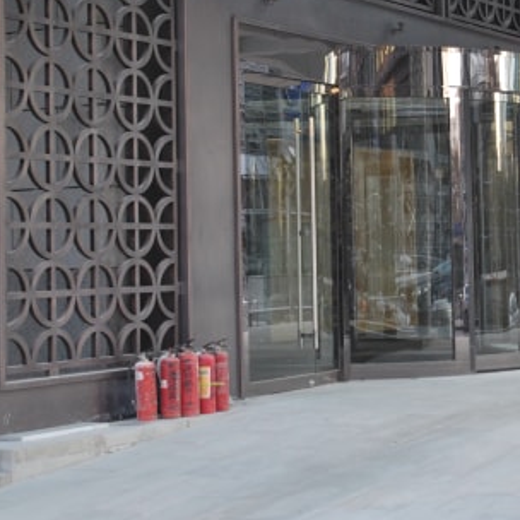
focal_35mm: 94
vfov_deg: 18.4
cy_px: 161
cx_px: 438
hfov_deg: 18.3
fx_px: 1598
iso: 200
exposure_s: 1/80
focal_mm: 28
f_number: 4.5
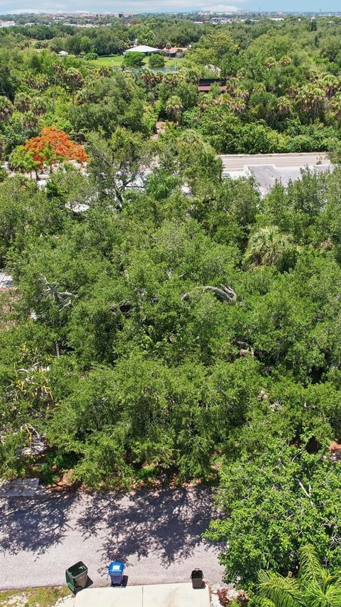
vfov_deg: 56.6
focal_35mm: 35
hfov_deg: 33.5
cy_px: 301
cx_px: 219
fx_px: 563
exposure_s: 1/125
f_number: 2.8
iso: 100
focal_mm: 8.4
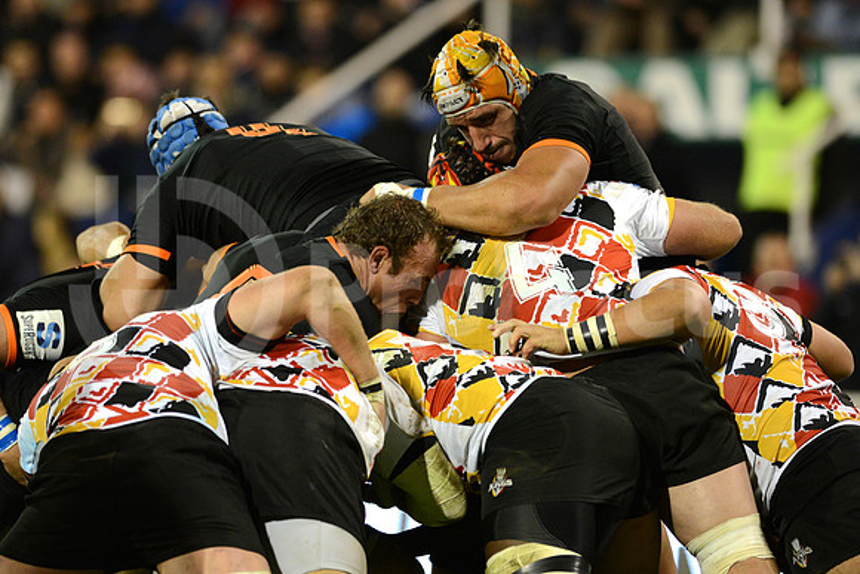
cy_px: 287
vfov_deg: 4.6
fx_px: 7168
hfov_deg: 6.9
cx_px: 430
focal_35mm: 300
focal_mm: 300
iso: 3200
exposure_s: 1/640
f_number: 2.8
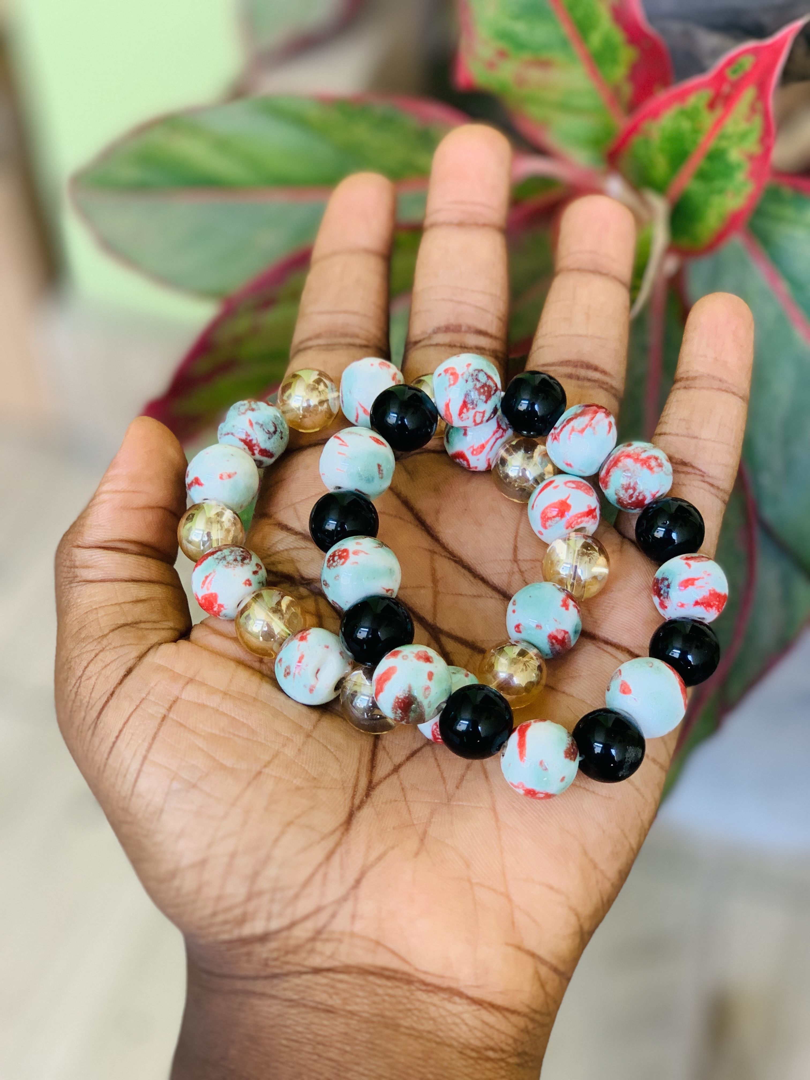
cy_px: 540
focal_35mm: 52
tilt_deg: -42.9
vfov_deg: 36.8
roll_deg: +2.1
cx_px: 405
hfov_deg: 28.0
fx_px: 1622
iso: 125
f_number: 2.4
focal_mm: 6
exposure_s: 1/106
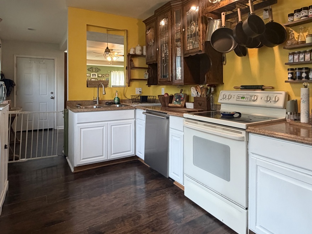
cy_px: 87
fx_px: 207
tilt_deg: +0.5
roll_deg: +0.8
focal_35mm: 23
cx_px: 159
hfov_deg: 73.9
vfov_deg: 58.0
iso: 250
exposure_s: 1/60
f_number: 2.2
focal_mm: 2.22
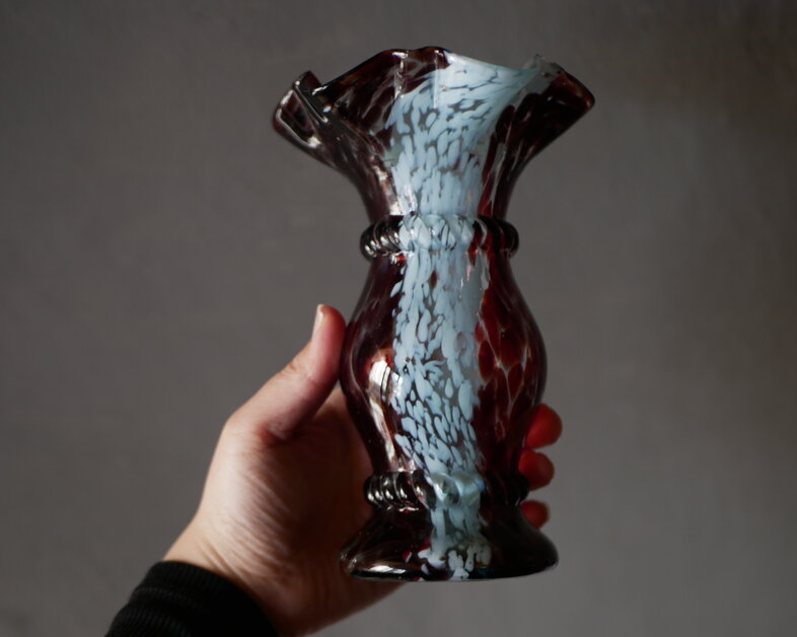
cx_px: 408
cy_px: 324
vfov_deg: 28.6
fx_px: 1250
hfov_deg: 35.4
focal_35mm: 53
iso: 200
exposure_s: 1/160
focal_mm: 25
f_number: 2
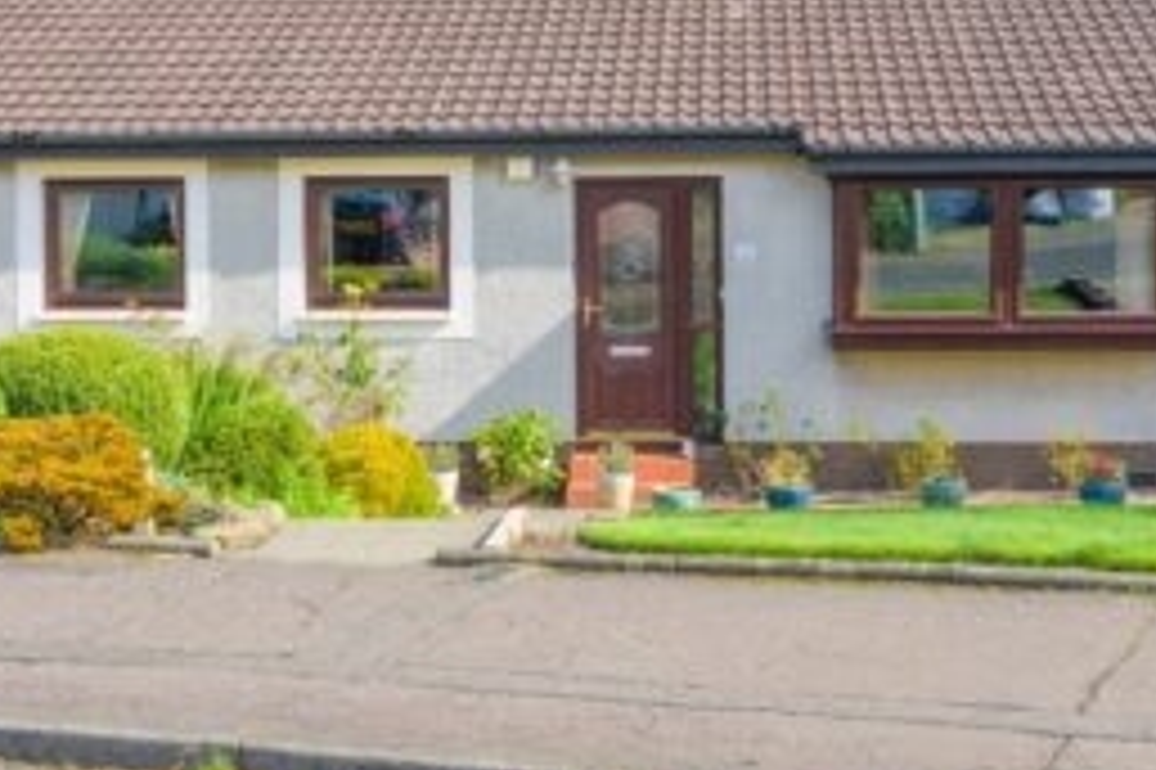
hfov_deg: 35.7
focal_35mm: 56
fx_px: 1797
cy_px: 225
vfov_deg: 24.0
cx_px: 598
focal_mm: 24
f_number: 7.1
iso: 320
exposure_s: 1/320
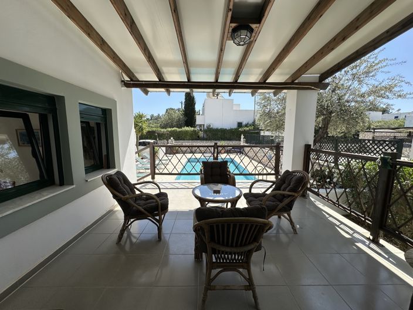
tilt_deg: -7.0
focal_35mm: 14
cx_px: 206
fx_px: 167
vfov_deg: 85.7
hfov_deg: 102.1
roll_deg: +0.1
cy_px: 155
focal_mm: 2.22
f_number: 2.2
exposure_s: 1/1553
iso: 50
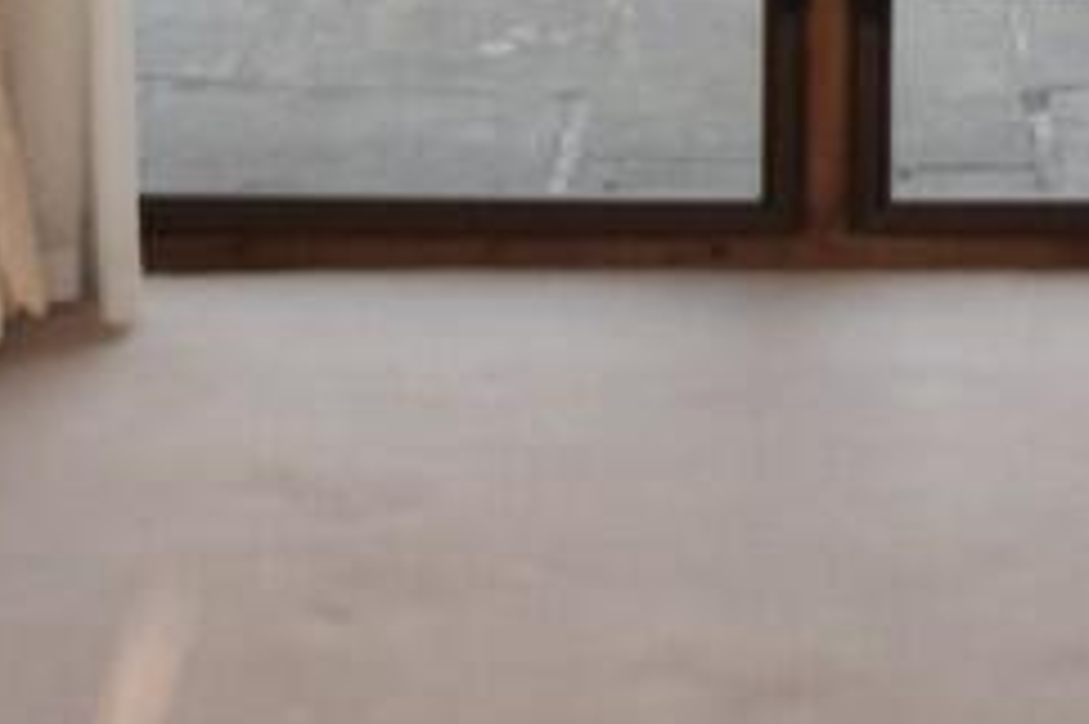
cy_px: -645
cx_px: 963
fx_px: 3839
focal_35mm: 127
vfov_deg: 10.1
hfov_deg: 16.0
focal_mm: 20
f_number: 5.6
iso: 220
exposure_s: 1/125
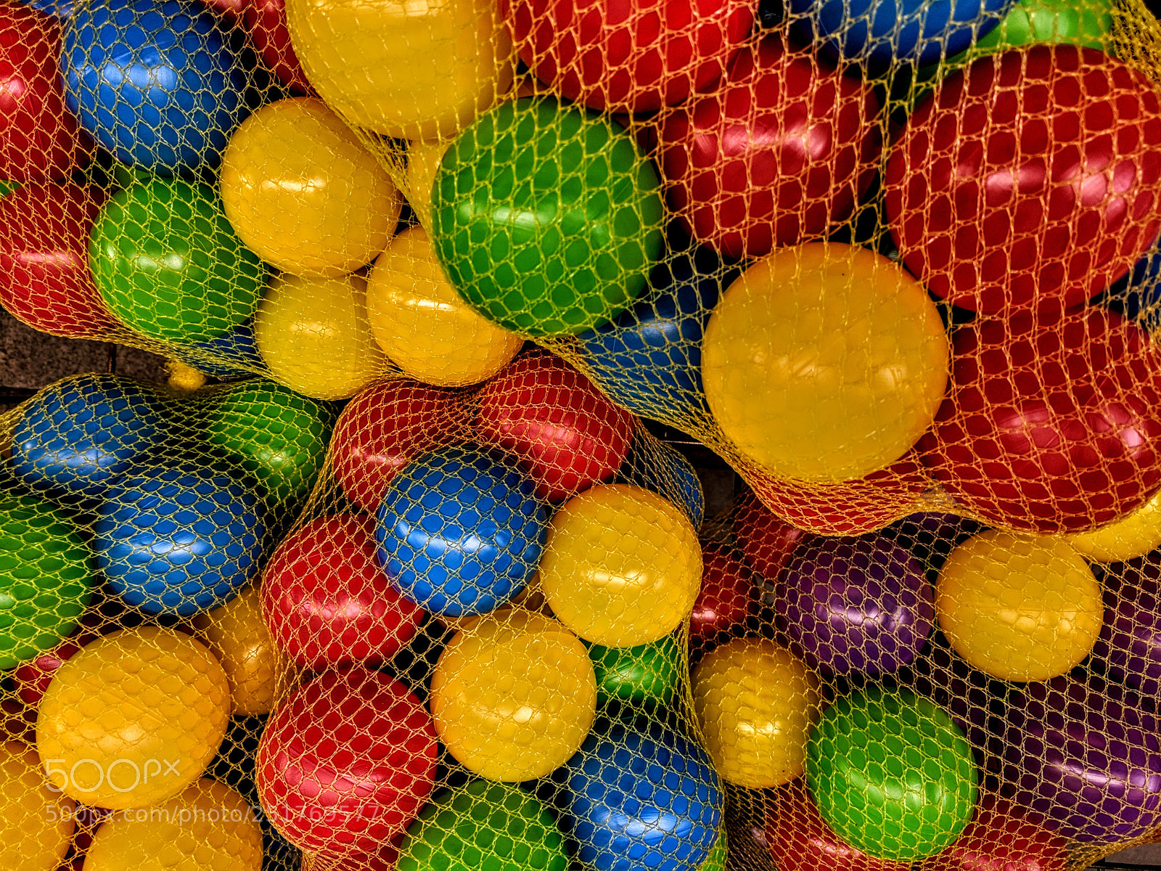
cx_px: 580
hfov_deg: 67.3
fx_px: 872
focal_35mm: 26
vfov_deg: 53.1
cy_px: 436
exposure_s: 1/165
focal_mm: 4.67
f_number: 2
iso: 50
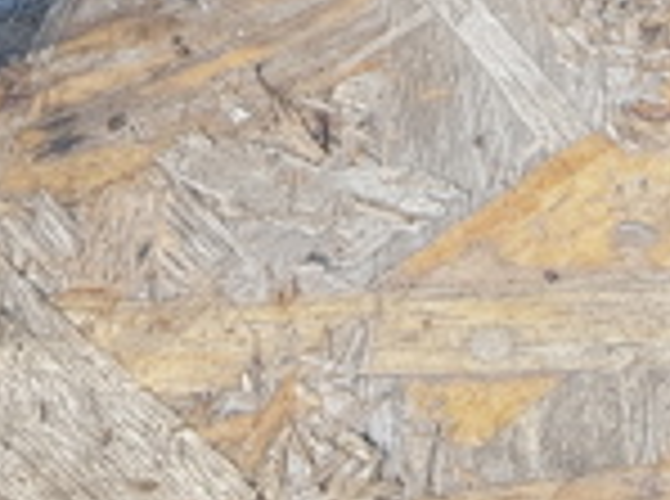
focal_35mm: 112
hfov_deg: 17.6
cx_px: 400
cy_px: -574
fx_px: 2163
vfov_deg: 11.5
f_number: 1.7
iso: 40
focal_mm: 4.2
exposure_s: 1/241
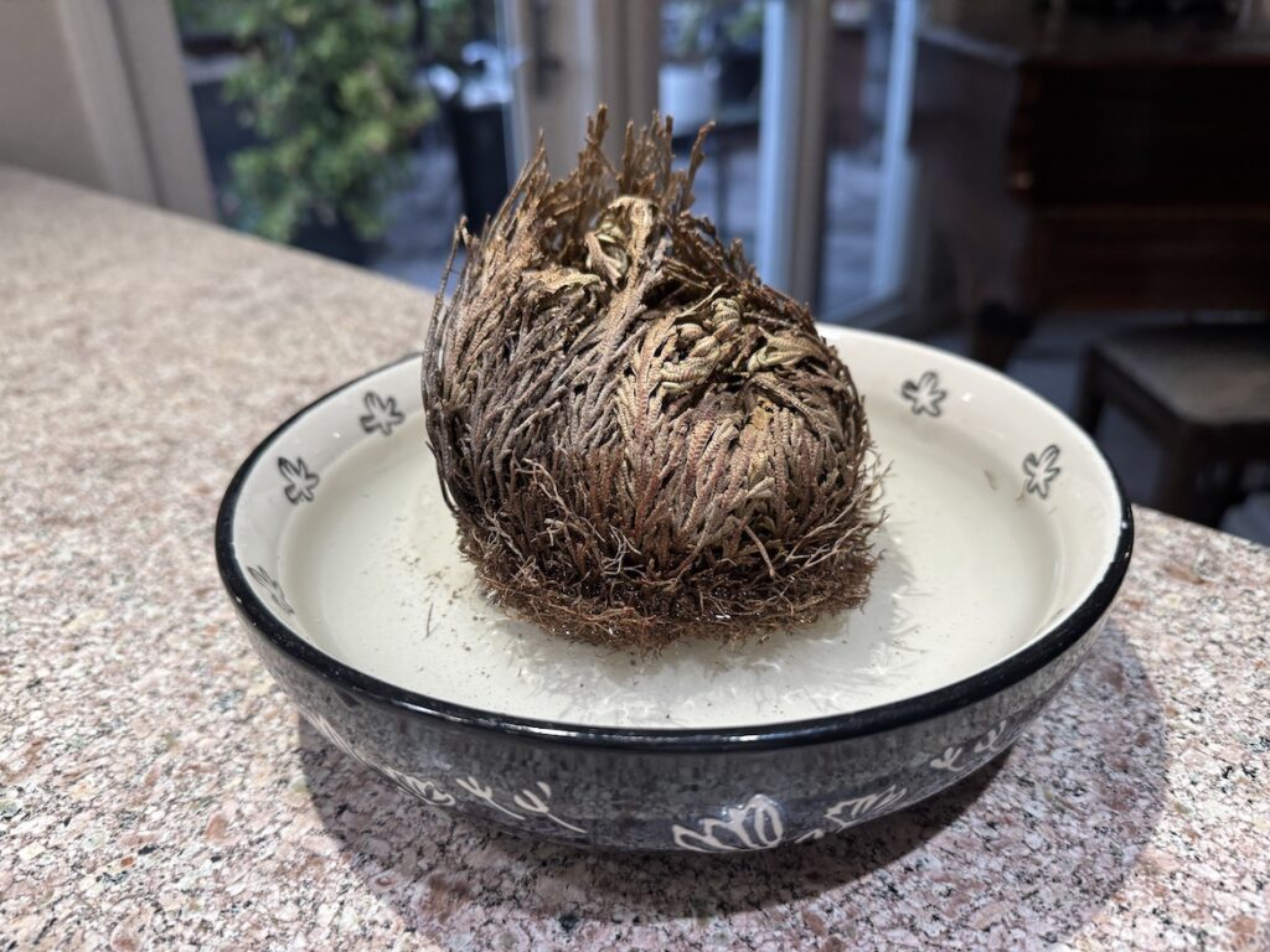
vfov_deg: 56.8
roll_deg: +2.0
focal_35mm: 24
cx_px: 635
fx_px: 881
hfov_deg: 71.6
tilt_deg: -28.7
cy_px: 476
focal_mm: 6.76
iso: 160
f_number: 1.78
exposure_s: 1/120
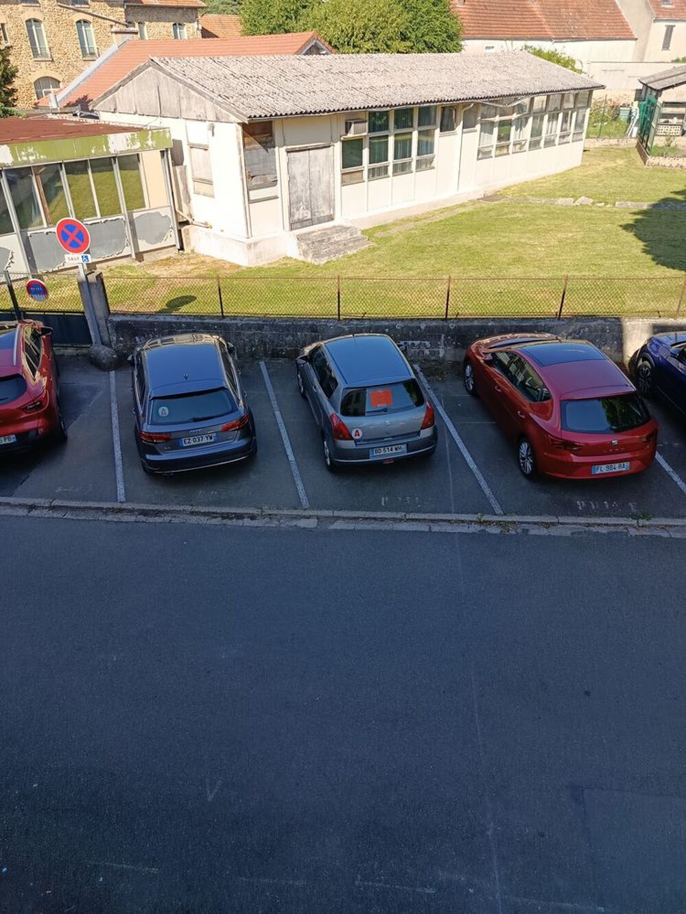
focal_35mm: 24
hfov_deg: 56.8
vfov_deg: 71.6
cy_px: 457
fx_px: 634
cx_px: 343
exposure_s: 1/237
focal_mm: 5.24
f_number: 1.7
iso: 50
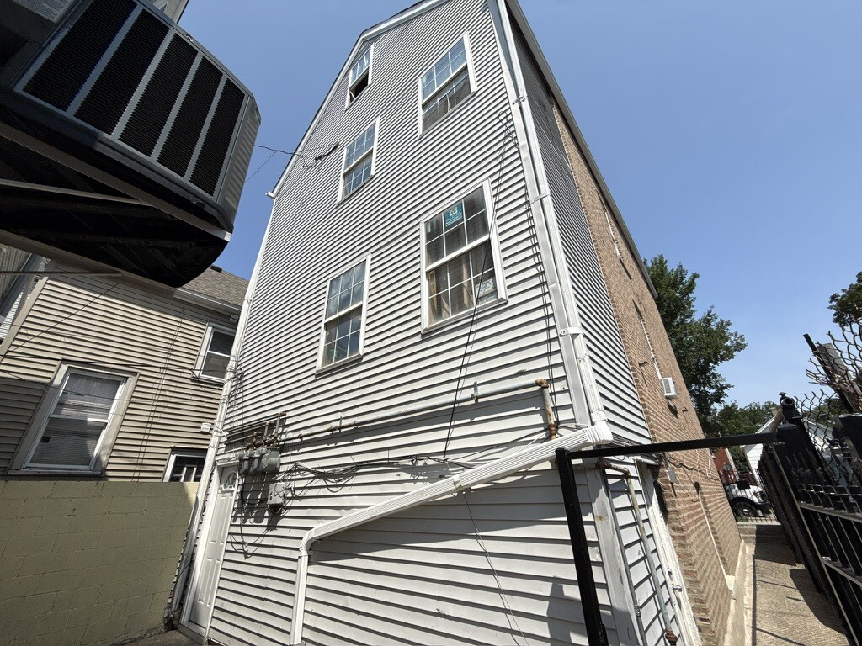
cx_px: 431
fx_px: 349
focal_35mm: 14
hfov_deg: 102.1
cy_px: 323
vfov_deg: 85.7
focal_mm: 2.22
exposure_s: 1/3125
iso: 50
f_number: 2.2
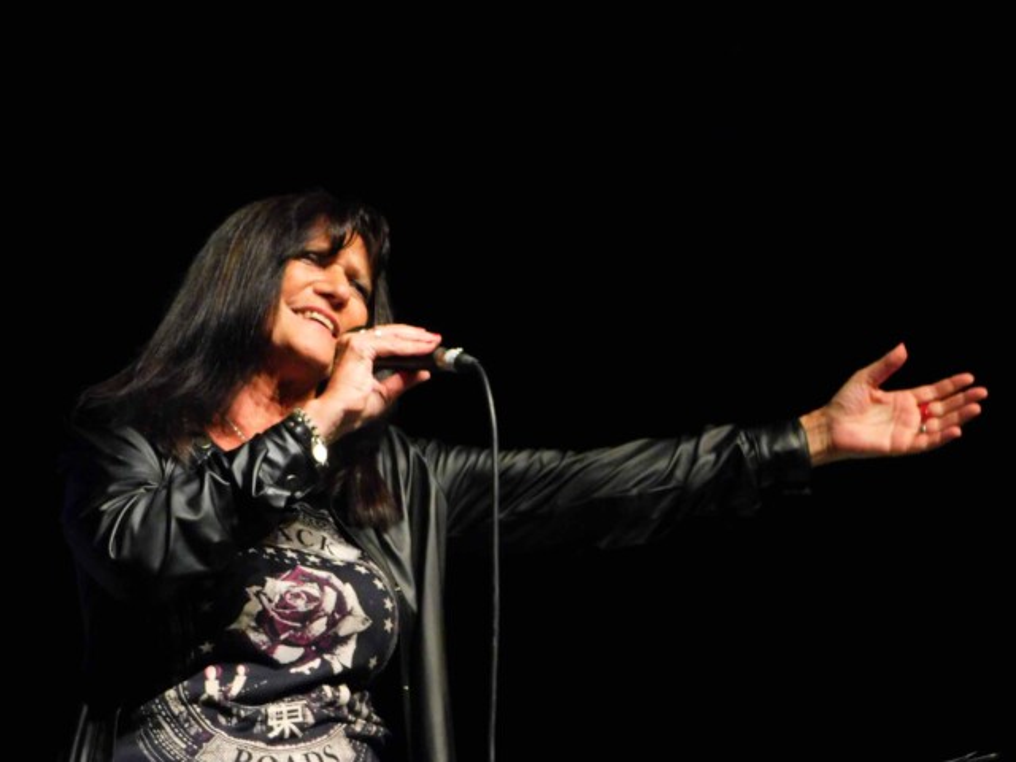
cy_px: 381
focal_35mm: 115
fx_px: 3375
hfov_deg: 17.1
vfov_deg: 12.9
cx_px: 508
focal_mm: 20.3
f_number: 4.8
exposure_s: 1/30
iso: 800
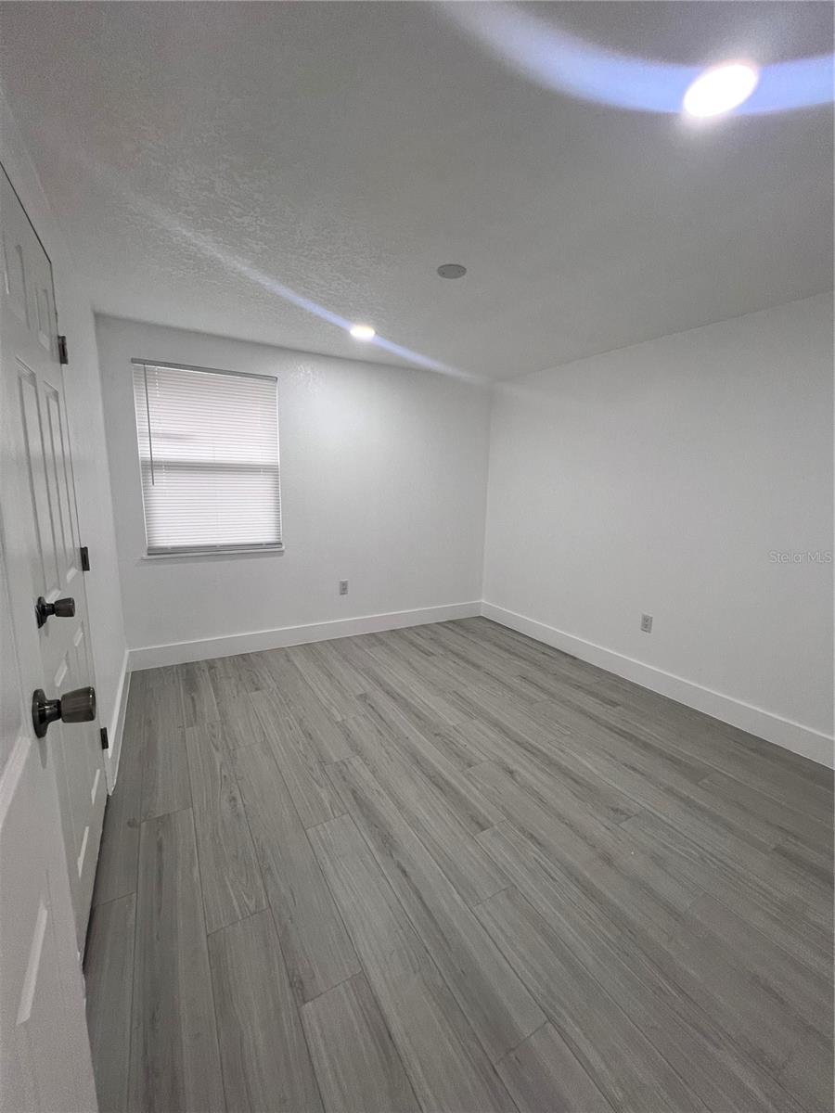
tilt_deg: -10.5
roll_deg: -0.8
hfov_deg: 89.9
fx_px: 418
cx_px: 418
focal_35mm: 13
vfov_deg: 106.2
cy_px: 556
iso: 100
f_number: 1.8
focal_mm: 1.57
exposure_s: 1/120
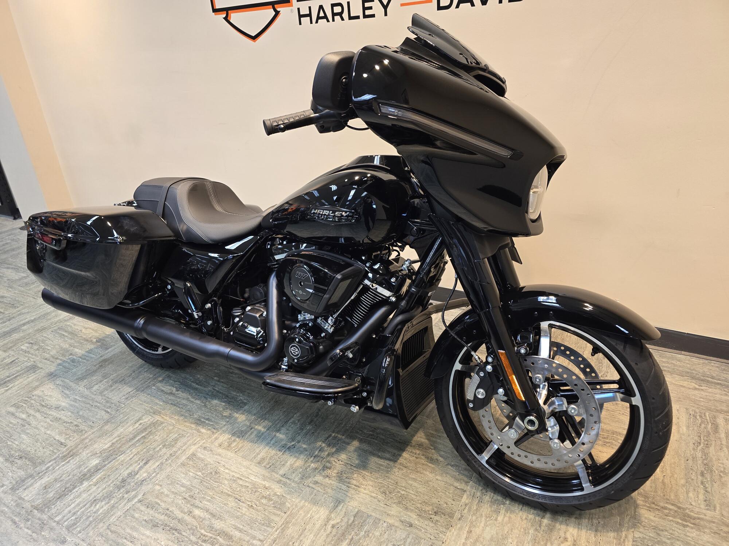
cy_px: 273
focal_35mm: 23
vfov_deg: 58.9
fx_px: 484
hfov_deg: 73.9
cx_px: 364
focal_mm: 6.3
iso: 250
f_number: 1.7
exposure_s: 1/120
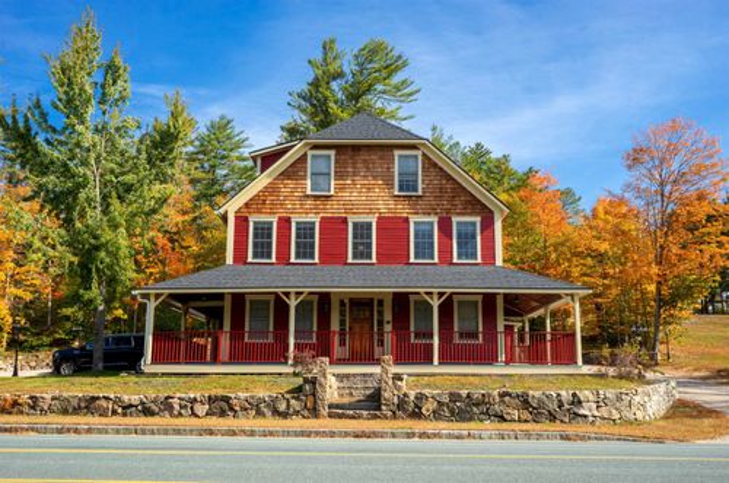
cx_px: 364
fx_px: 687
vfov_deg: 38.7
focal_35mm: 34
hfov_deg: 55.9
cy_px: 242
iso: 100
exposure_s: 1/125
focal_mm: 34
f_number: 11
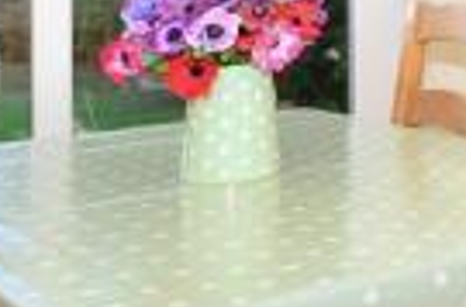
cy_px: -34
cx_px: 860
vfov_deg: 17.8
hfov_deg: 19.7
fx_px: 942
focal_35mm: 73
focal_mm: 10
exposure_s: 1/200
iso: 200
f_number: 8
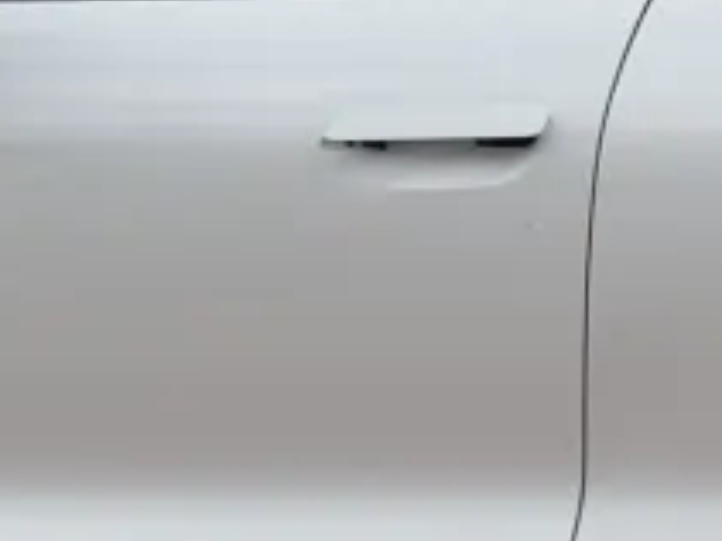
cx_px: 349
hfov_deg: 6.0
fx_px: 6837
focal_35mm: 328
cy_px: 288
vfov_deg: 4.5
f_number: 1.78
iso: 64
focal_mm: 6.76
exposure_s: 1/4587
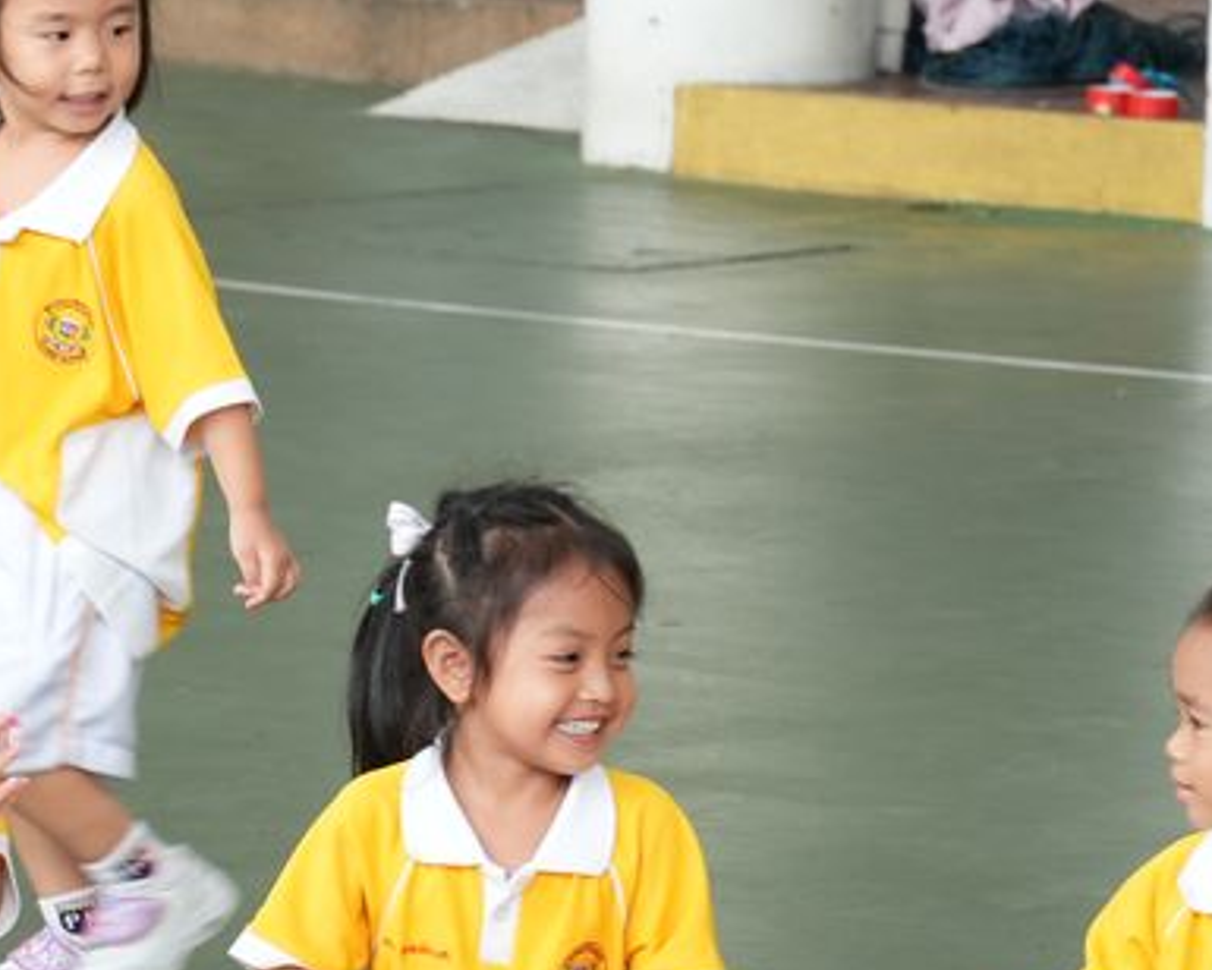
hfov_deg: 7.5
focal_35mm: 256
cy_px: 291
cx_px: -19
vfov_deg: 6.0
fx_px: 9183
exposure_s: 1/125
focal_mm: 70
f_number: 5.6
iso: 400
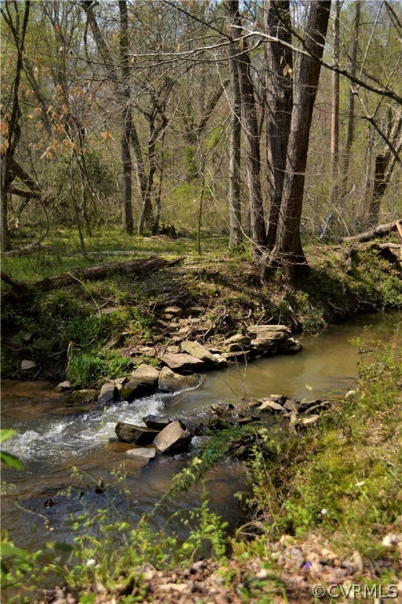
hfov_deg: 36.9
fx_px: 603
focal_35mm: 36
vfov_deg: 53.1
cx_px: 201
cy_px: 302
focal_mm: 24
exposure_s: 1/4000
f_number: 4
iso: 800
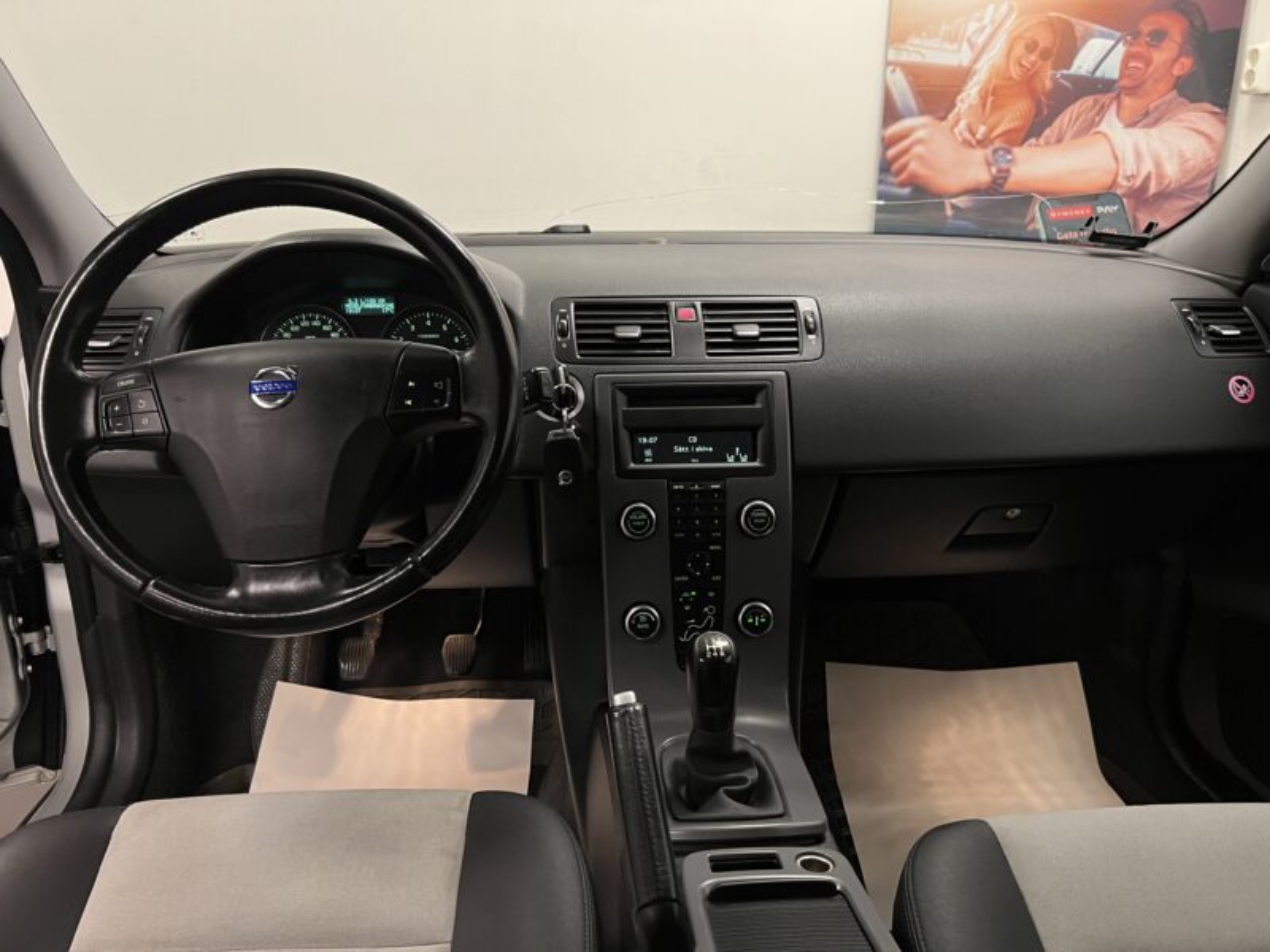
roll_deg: +0.8
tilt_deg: -19.5
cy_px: 476
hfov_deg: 67.3
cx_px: 635
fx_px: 954
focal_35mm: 26
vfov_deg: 53.1
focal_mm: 5.7
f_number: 1.5
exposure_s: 1/50
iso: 100
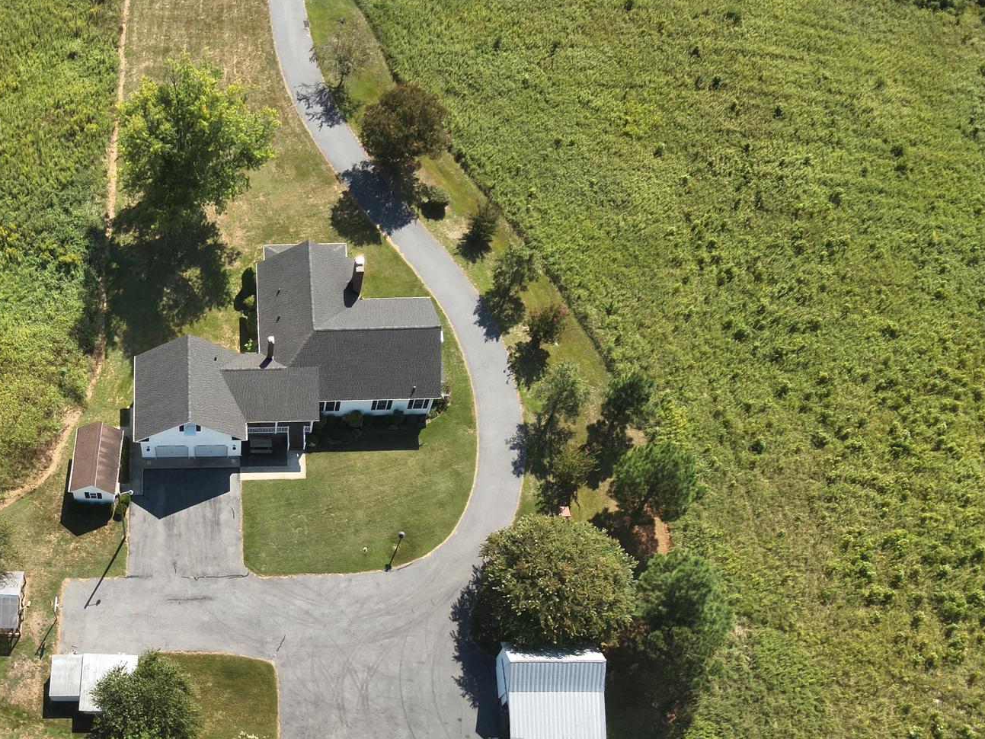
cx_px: 224
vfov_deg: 36.8
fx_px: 1081
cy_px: 557
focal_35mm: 38
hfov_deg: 46.8
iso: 100
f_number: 2.8
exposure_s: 1/640
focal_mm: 4.4
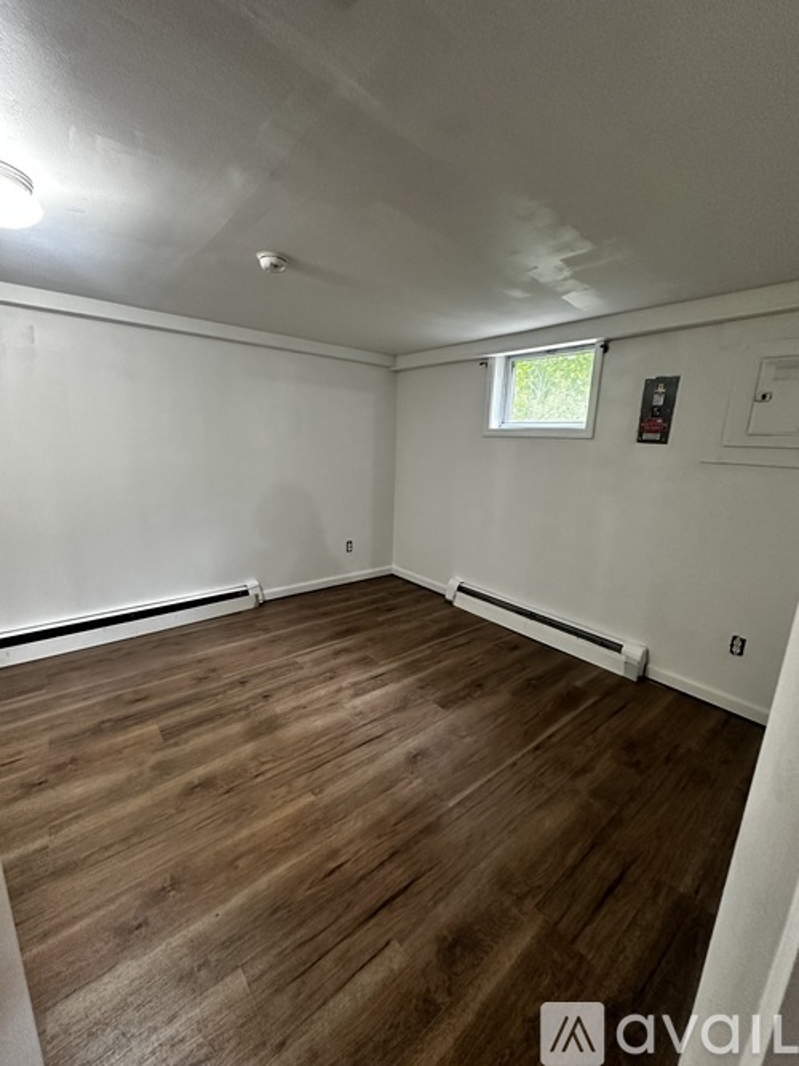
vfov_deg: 102.1
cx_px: 400
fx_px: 431
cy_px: 533
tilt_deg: -11.8
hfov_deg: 85.7
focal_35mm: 14
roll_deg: -3.2
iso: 320
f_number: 2.2
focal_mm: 2.22
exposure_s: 1/60
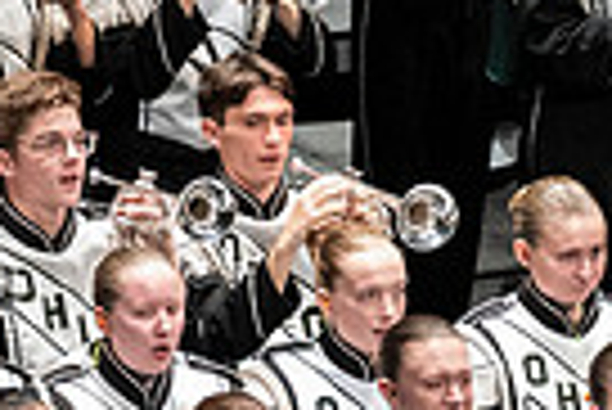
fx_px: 13036
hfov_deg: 2.7
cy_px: 203
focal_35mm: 766
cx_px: 1206
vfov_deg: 1.8
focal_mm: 120
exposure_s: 1/500
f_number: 4
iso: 4000
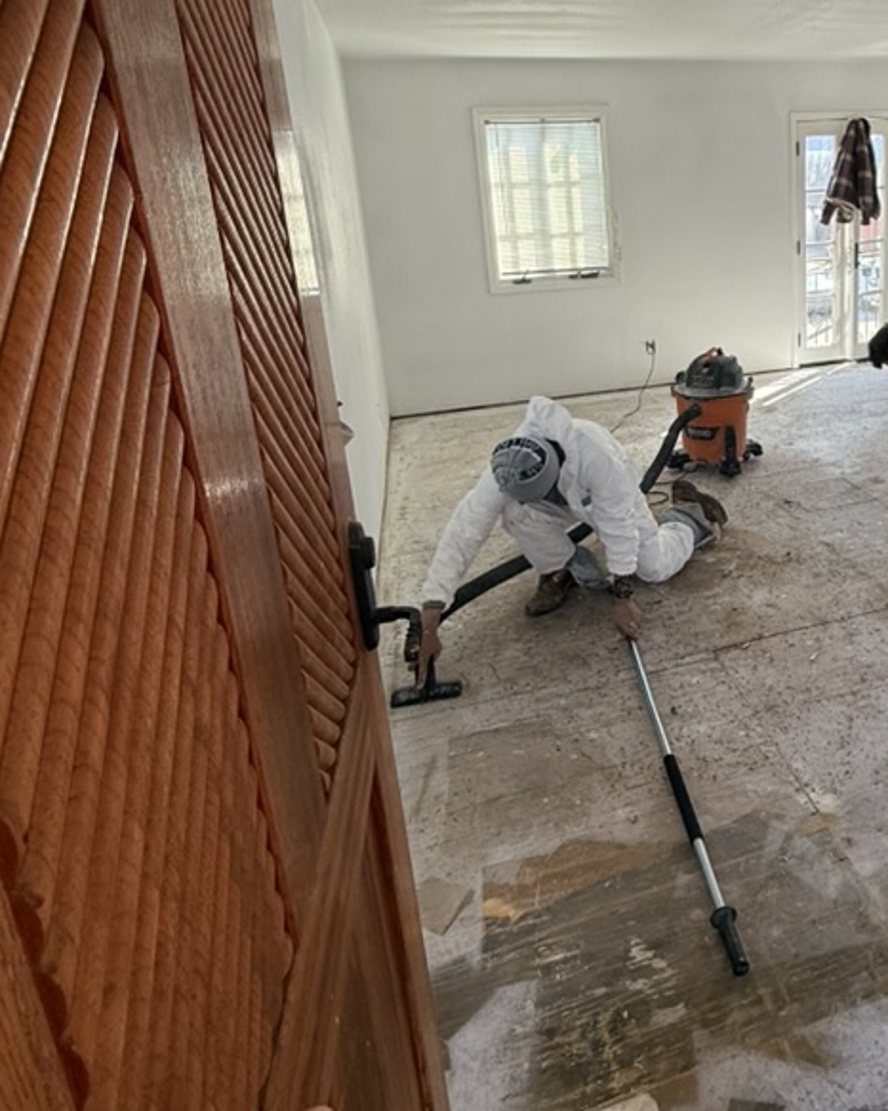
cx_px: 669
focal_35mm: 24
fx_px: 789
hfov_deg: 55.8
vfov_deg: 68.6
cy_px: 385
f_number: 2.2
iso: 80
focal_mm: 2.22
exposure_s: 1/120
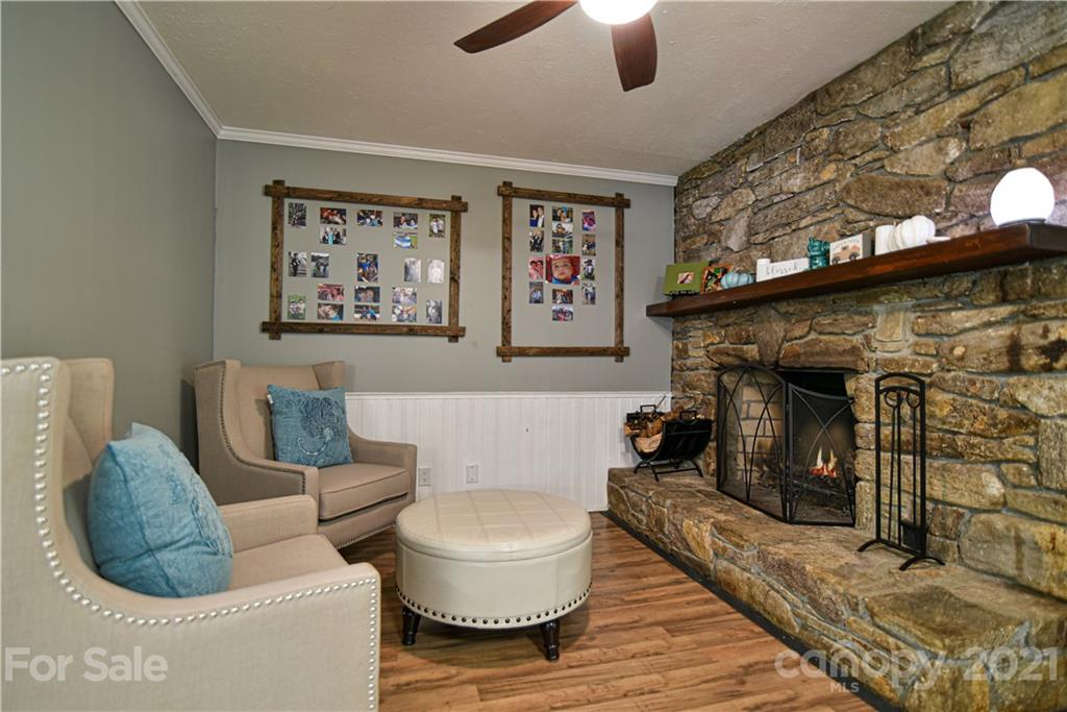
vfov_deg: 70.5
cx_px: 534
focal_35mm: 17
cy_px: 356
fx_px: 504
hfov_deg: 93.3
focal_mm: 17
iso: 800
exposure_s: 1/25
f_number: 2.8
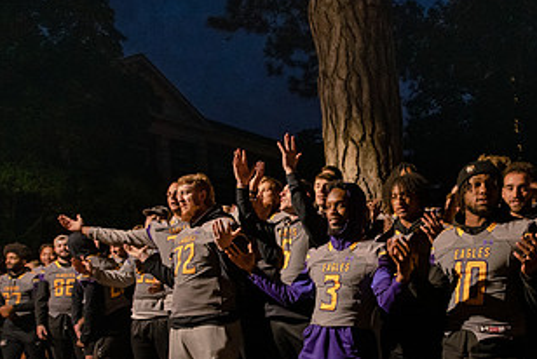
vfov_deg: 39.9
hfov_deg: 57.9
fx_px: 478
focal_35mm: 32
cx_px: 336
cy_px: 276
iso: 5000
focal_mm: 17
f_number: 5
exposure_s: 1/40
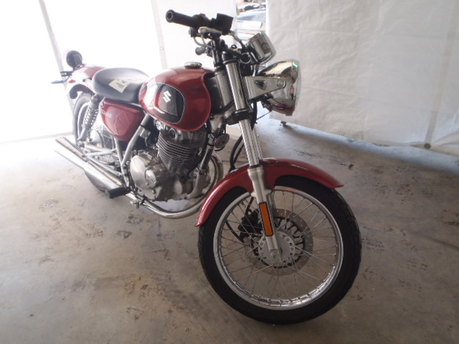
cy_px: 172
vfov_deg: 49.7
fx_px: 371
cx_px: 230
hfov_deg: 63.4
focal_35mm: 28
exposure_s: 1/30
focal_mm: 5
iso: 125
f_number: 3.5
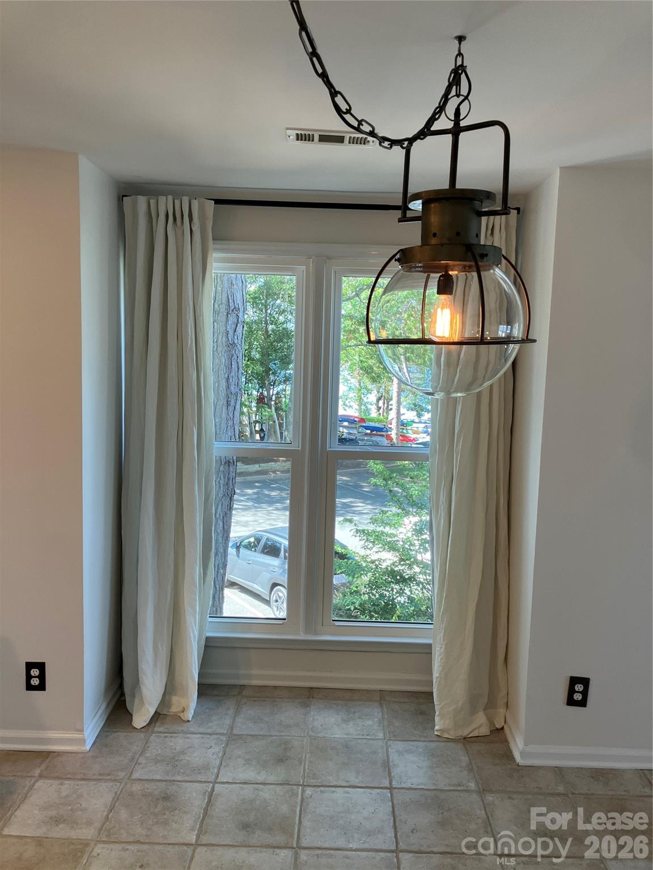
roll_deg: -2.0
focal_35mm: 28
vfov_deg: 63.4
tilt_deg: -4.3
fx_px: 704
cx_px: 326
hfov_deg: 49.7
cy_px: 435
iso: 50
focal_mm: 3.99
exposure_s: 1/60
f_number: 1.8
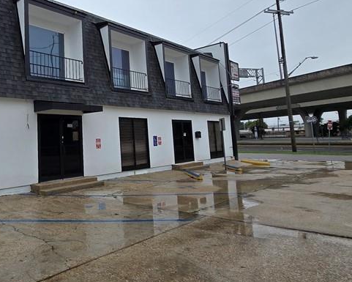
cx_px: 71
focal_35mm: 27
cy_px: 104
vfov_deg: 52.6
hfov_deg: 59.1
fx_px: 281
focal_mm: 2.2
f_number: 2.2
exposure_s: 1/1476
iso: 50
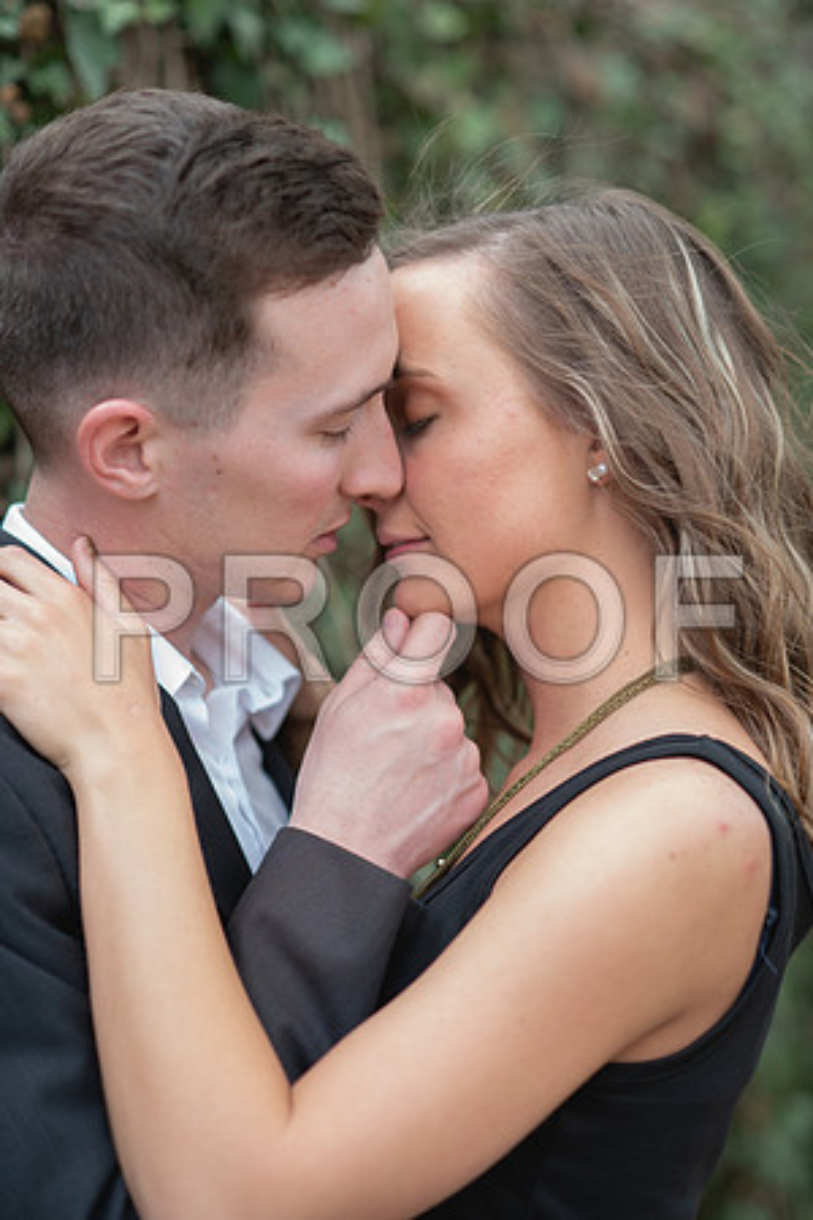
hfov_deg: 16.1
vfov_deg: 23.9
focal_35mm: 85
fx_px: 2879
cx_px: 406
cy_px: 610
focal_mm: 85
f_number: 2.8
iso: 320
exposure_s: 1/320
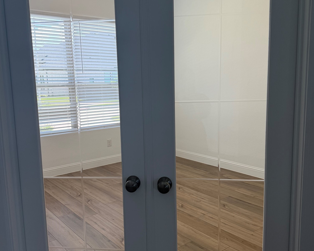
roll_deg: +0.6
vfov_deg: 45.8
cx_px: 157
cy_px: 125
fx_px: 297
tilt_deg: -8.6
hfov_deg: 55.7
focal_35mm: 32
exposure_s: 1/263
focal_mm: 6.76
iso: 80
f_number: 1.78
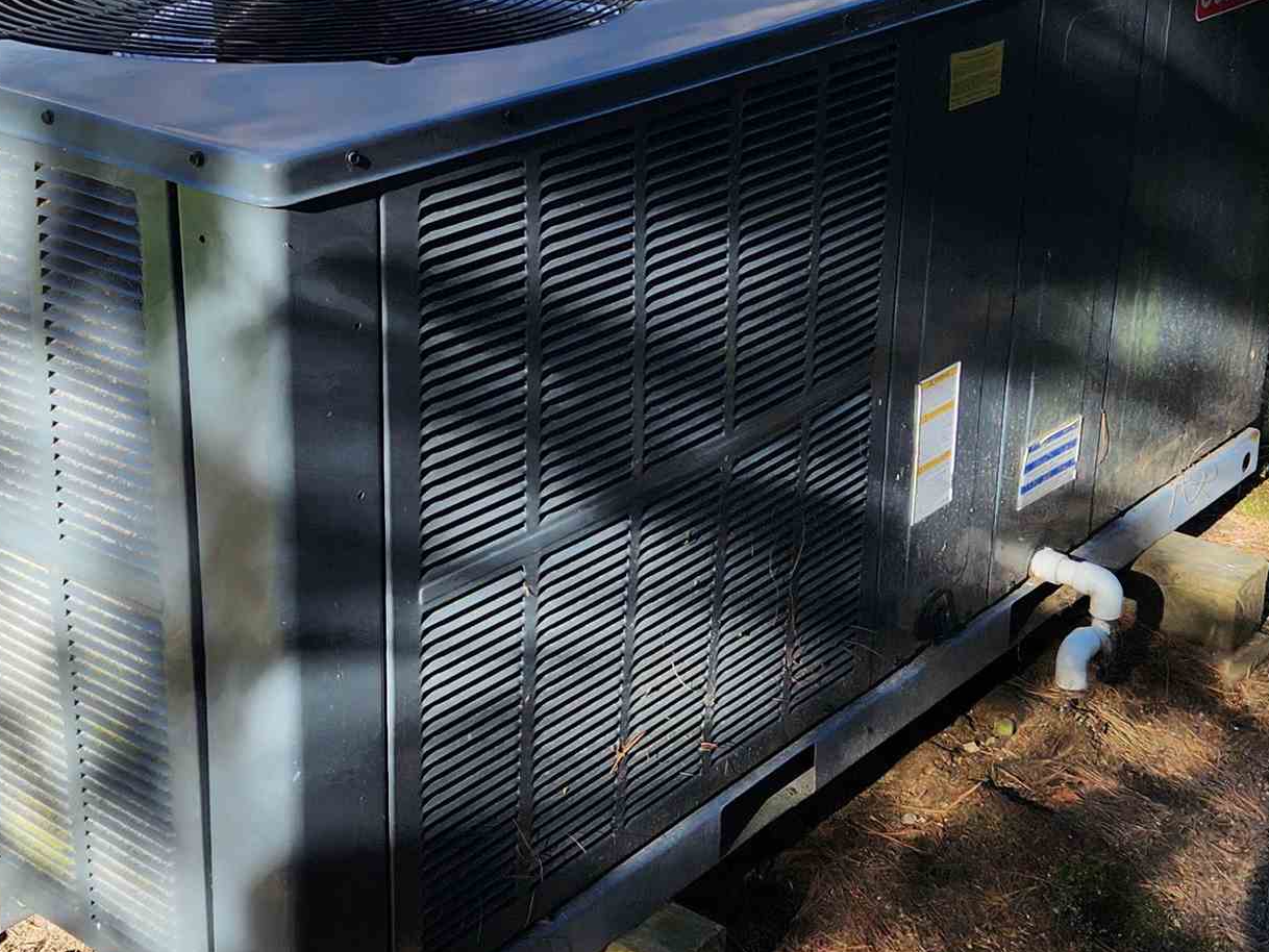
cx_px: 584
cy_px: 380
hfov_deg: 33.2
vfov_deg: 25.2
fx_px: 2127
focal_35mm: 58
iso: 20
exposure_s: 1/562
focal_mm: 5.4
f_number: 1.8
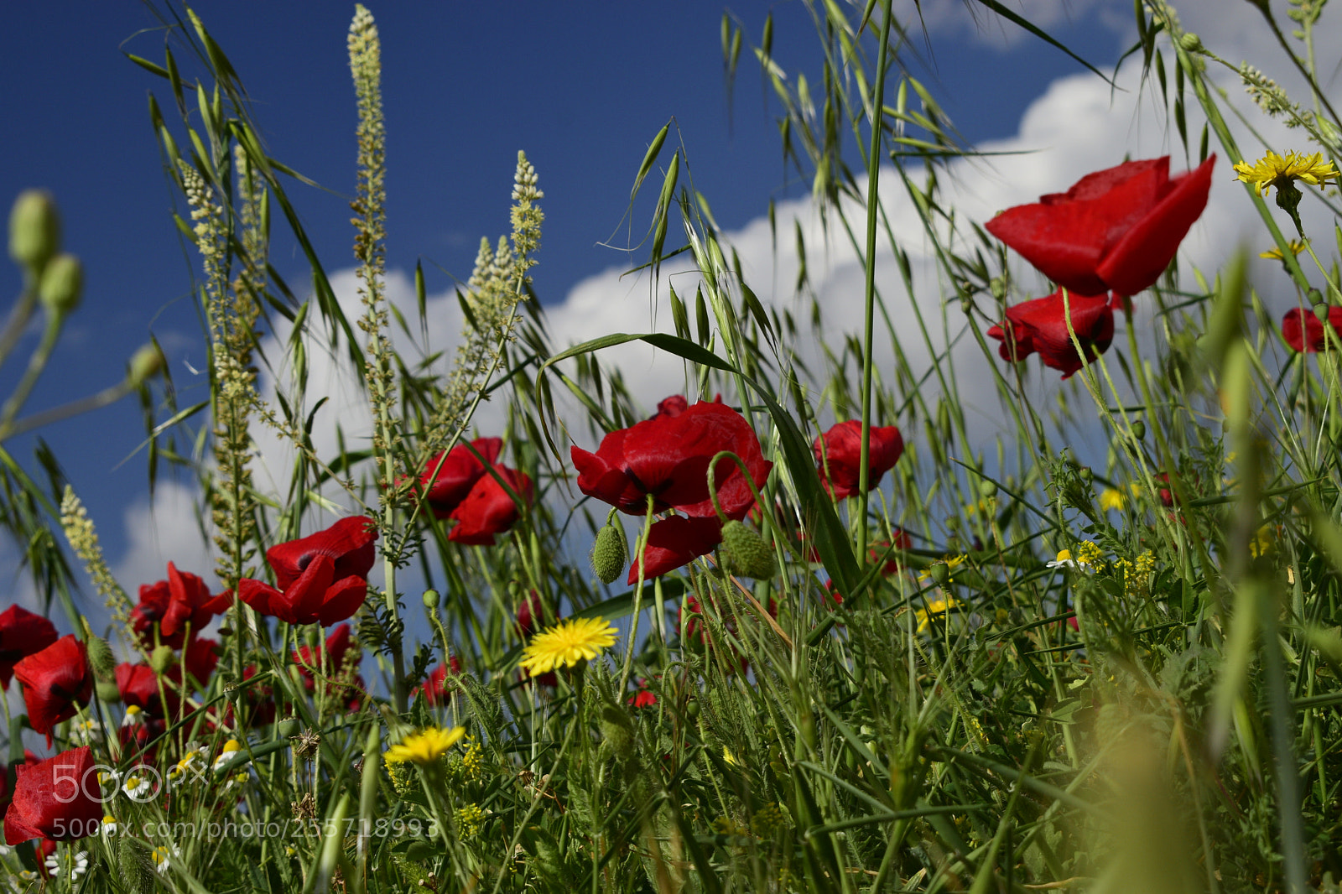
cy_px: 447
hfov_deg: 28.1
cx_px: 671
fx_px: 2683
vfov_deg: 18.9
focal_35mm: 72
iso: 200
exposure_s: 1/400
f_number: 11
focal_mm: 48
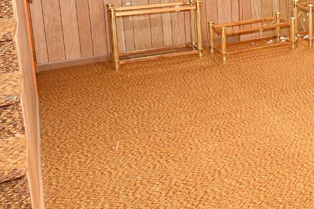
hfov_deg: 35.9
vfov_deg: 25.7
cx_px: 311
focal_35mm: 50
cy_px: 2
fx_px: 436
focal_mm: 14
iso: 1800
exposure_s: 1/60
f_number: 4
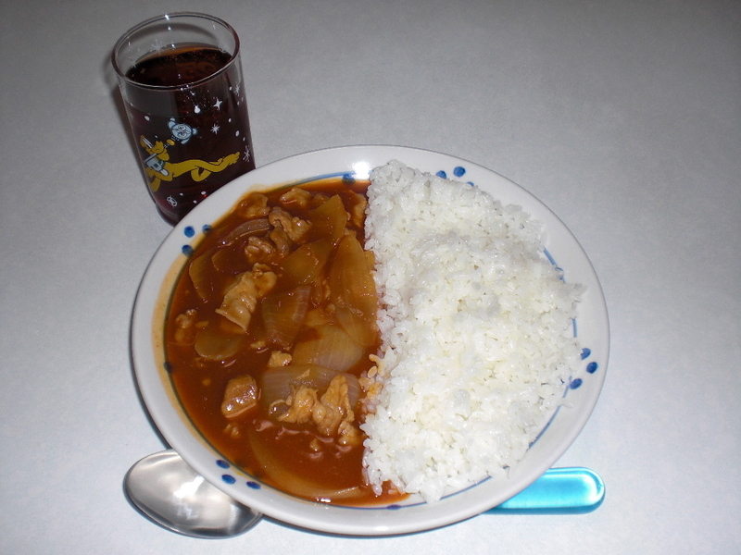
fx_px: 813
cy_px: 278
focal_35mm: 38
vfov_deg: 37.7
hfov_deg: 49.0
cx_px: 370
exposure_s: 1/60
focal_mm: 6.3
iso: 64
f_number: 3.1
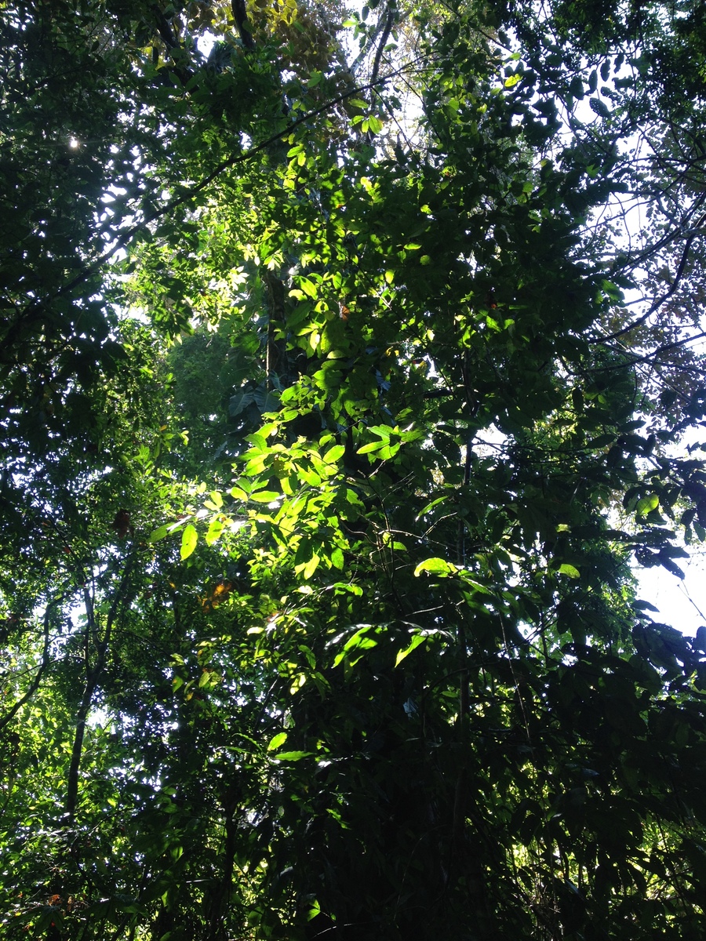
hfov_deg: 40.7
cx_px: 353
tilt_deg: +43.8
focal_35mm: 35
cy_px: 470
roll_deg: +2.4
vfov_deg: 52.6
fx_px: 952
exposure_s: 1/120
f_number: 2.4
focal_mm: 4.28
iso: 50
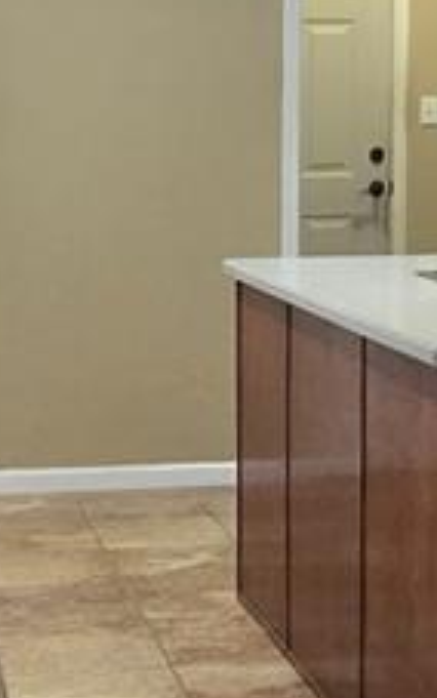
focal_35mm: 91
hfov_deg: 14.4
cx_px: 205
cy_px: 544
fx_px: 1733
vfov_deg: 22.5
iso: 640
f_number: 2.2
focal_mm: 2.2
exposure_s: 1/60
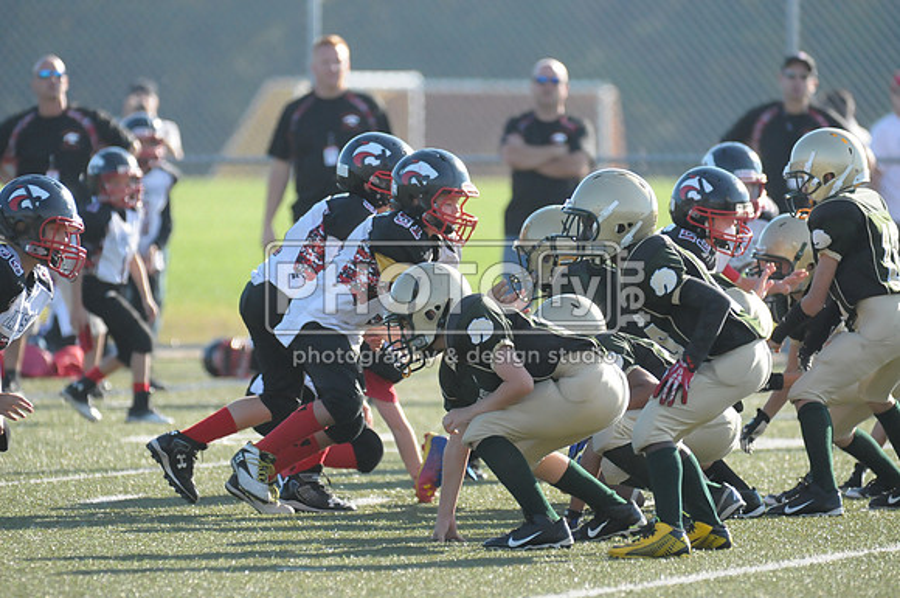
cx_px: 450
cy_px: 299
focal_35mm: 405
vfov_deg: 3.4
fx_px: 10111
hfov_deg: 5.1
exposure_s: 1/4000
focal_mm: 270
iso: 1600
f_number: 4
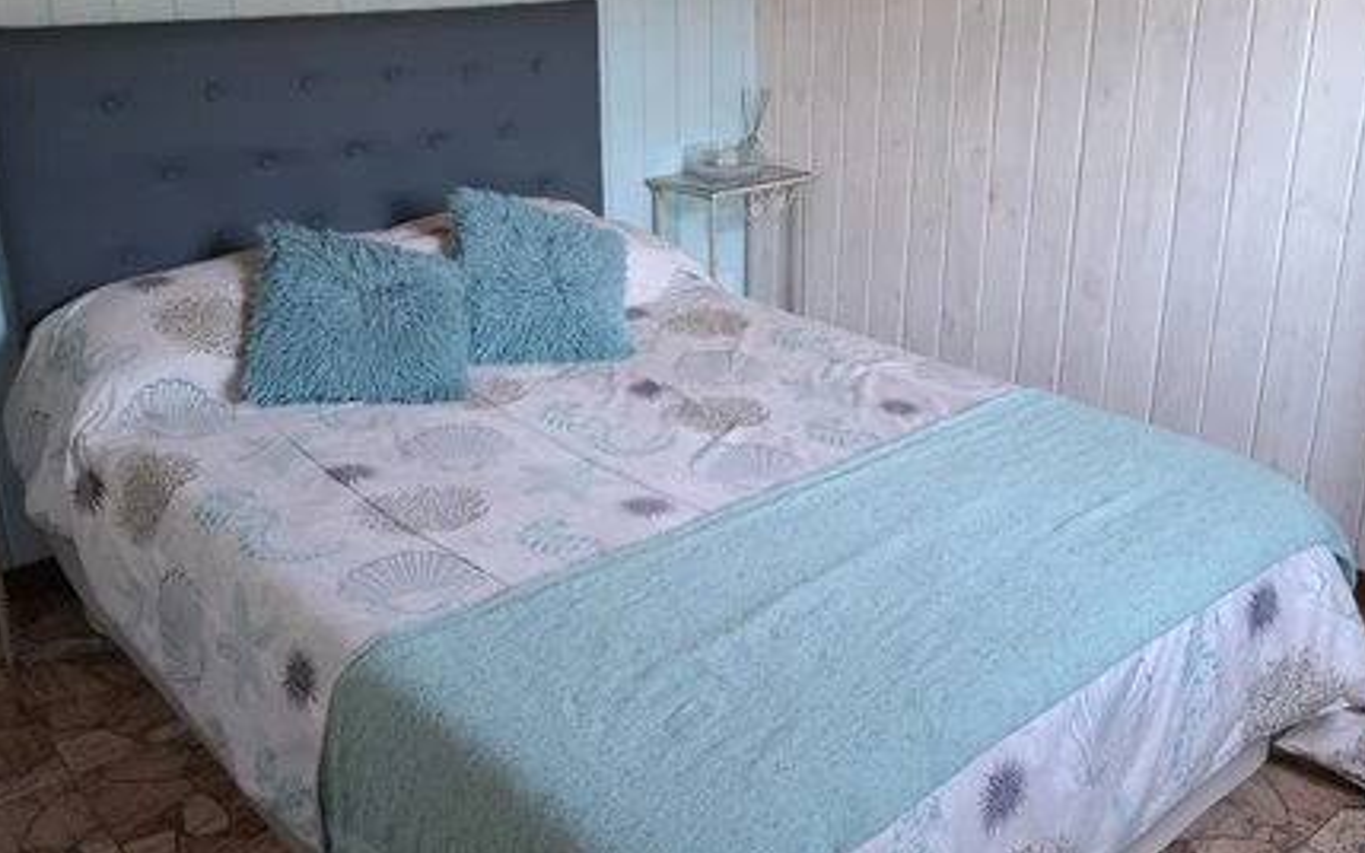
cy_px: 347
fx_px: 930
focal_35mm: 25
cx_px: 684
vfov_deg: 49.0
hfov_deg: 72.6
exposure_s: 1/33
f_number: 1.8
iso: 320
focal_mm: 5.54
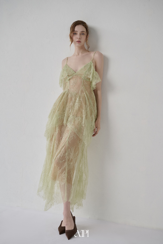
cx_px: 82
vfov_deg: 41.1
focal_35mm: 48
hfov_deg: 28.1
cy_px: 122
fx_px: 326
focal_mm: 48
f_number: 5
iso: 320
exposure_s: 1/160
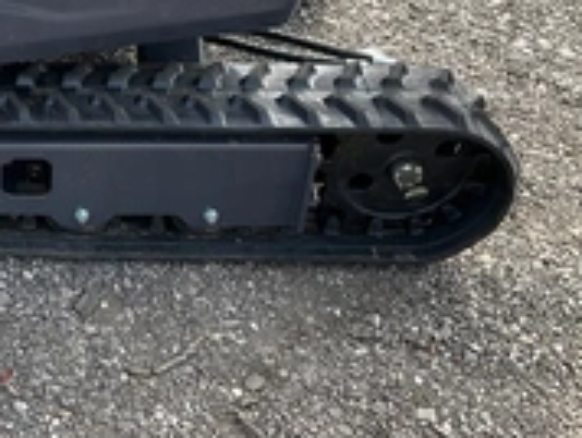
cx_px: 0
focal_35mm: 65
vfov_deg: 22.3
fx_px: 1094
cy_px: 75
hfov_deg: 28.0
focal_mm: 3
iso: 25
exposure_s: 1/394
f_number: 1.8
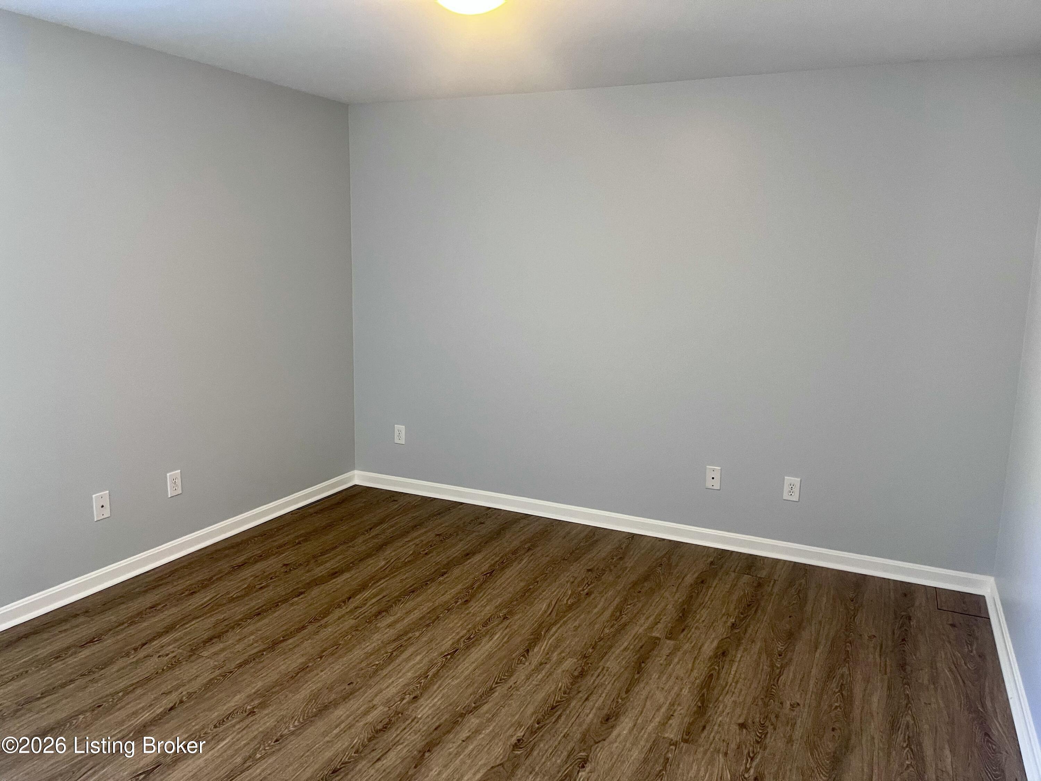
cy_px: 390
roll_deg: -1.4
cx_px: 520
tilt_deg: -9.9
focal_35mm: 26
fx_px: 782
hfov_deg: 67.3
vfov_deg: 53.1
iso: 160
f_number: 1.6
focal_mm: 5.1
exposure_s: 1/60
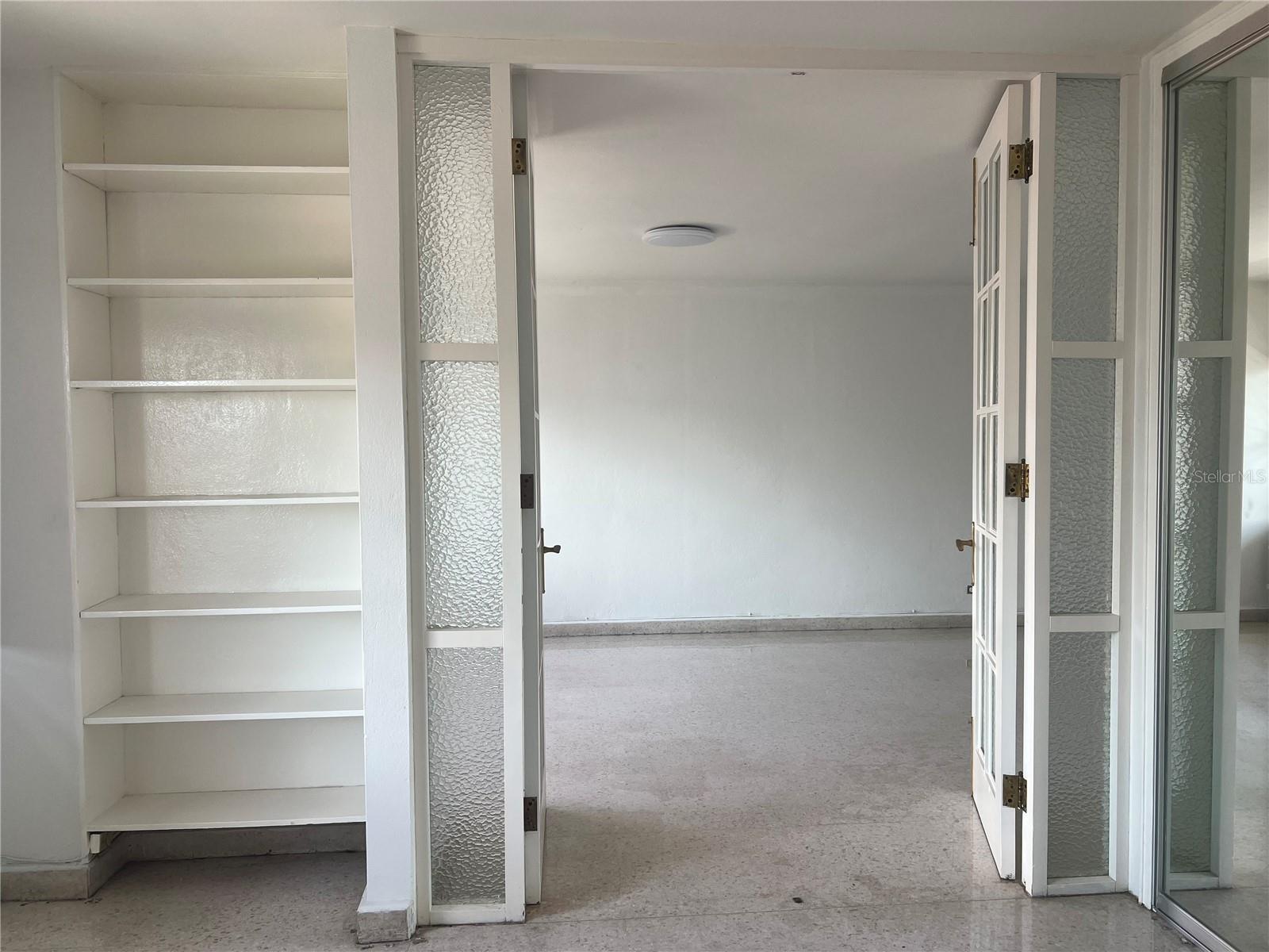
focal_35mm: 26
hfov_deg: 67.3
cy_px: 476
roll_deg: +0.4
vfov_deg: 53.1
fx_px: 953
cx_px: 634
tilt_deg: -4.1
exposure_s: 1/236
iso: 40
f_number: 1.5
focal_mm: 5.7
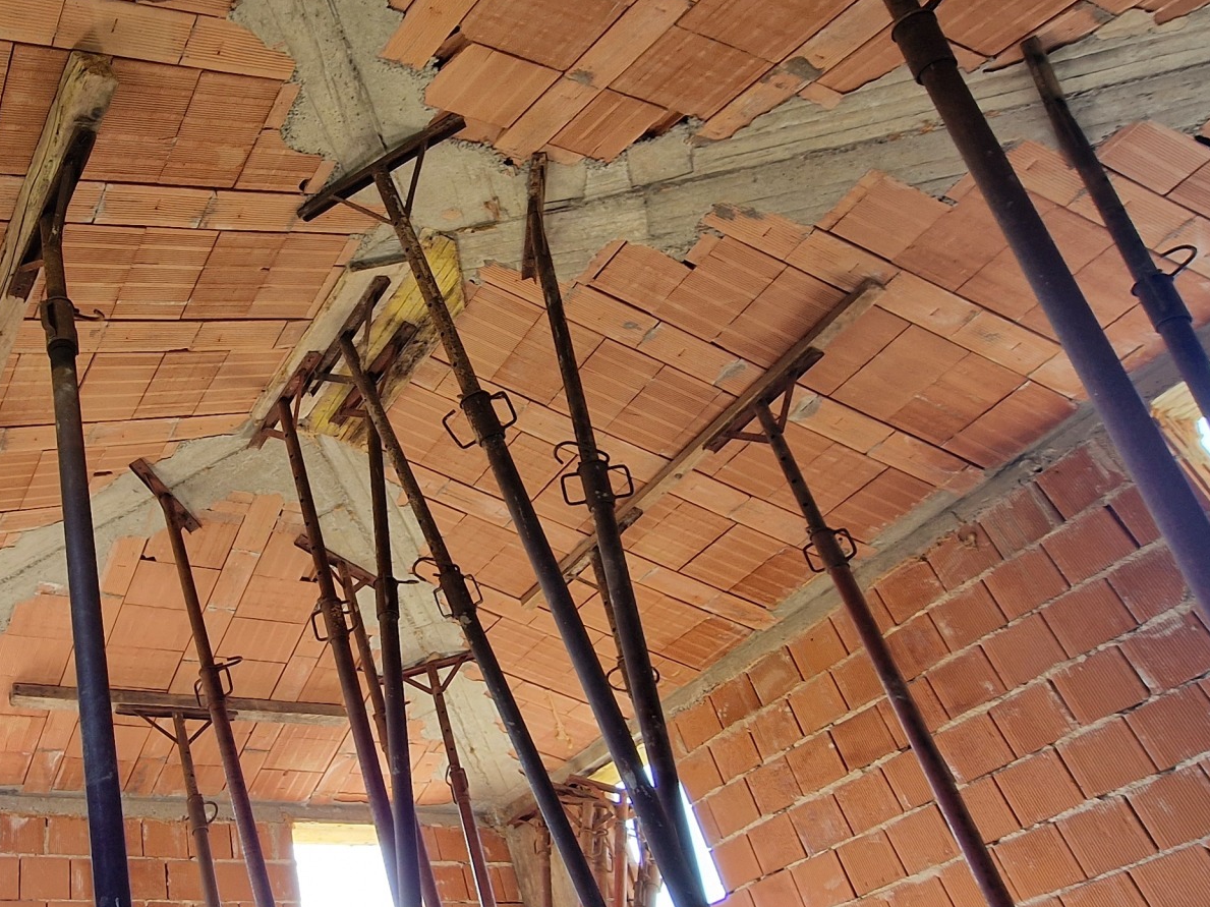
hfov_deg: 58.0
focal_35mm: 28
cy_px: 462
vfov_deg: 49.7
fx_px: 978
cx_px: 220
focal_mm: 2.2
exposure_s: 1/50
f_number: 2.2
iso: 64
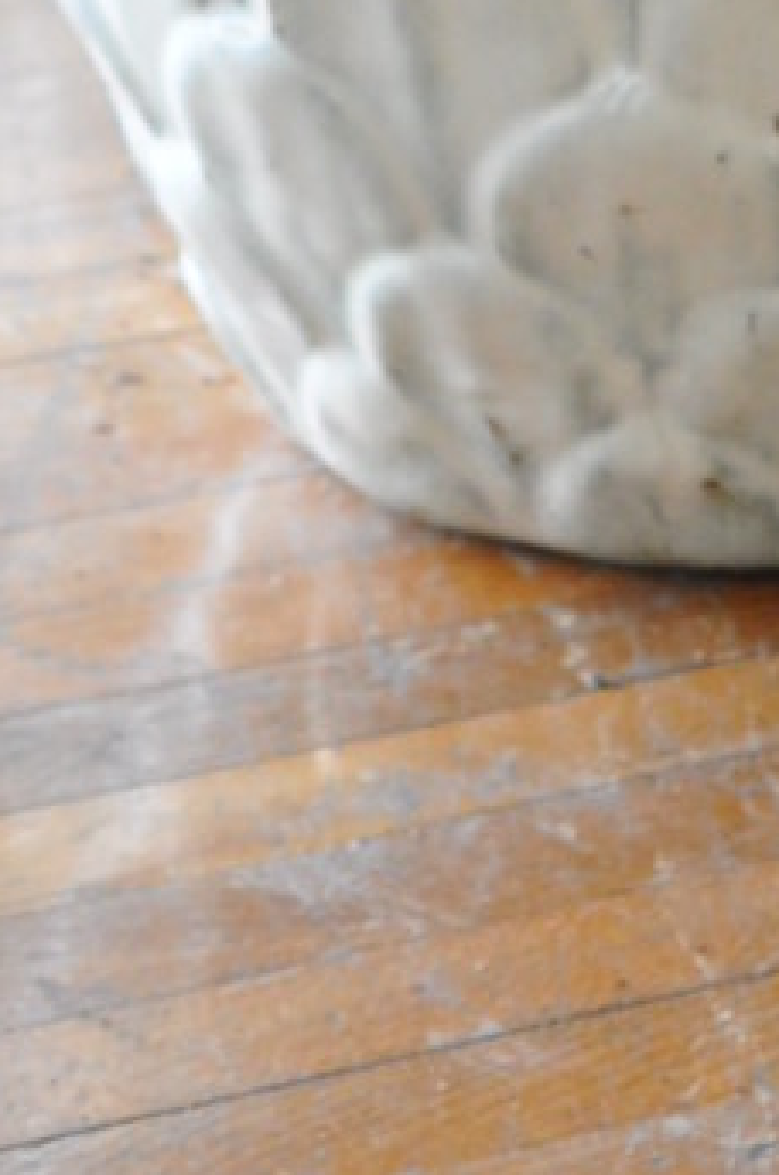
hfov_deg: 5.0
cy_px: -2118
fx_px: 8538
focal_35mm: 262
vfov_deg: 7.2
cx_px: 1992
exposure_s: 1/60
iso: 720
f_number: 4
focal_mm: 28
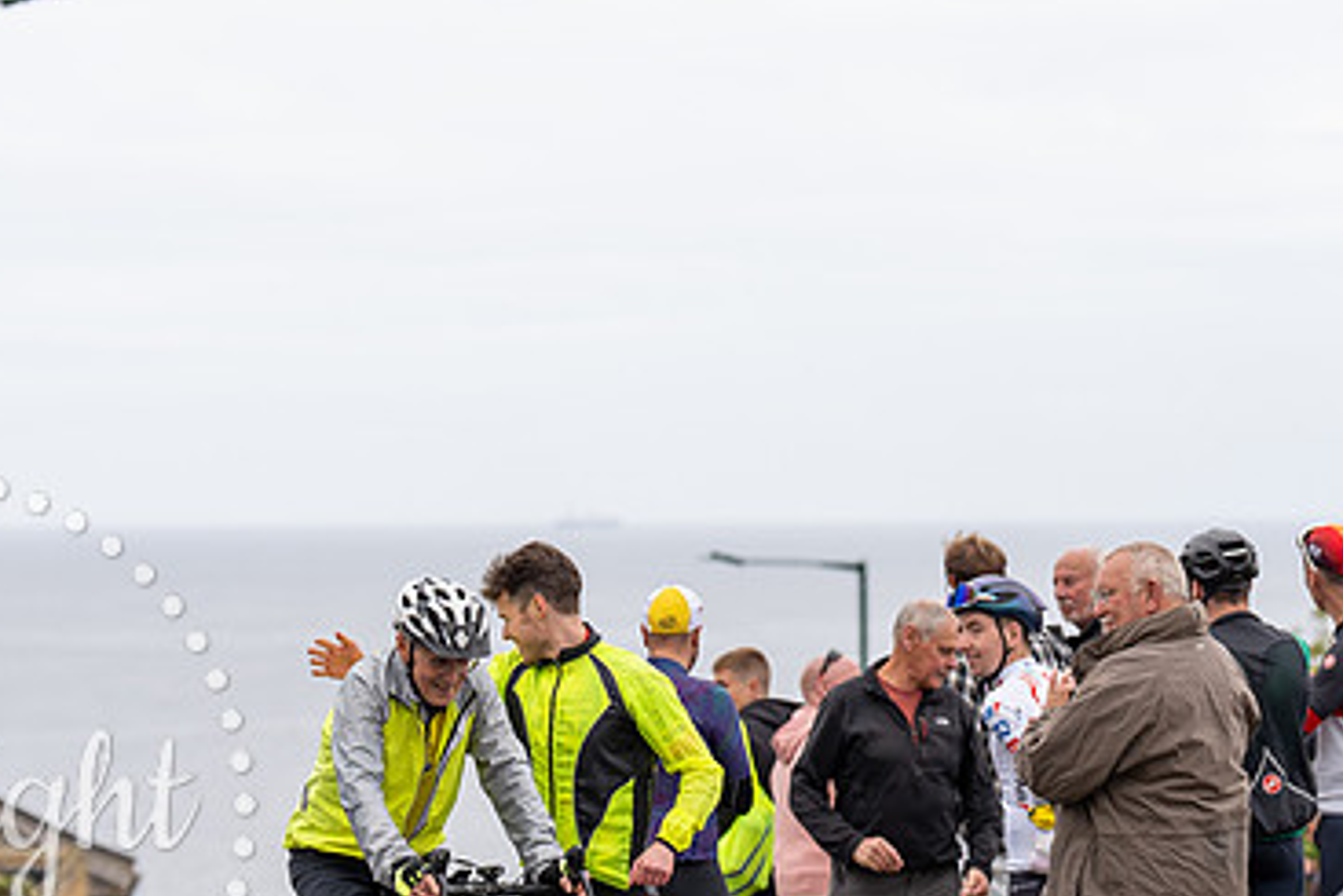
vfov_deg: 7.1
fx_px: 7202
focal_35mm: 193
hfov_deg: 10.6
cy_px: 624
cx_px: 479
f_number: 3.5
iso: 320
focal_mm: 122
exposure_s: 1/1000
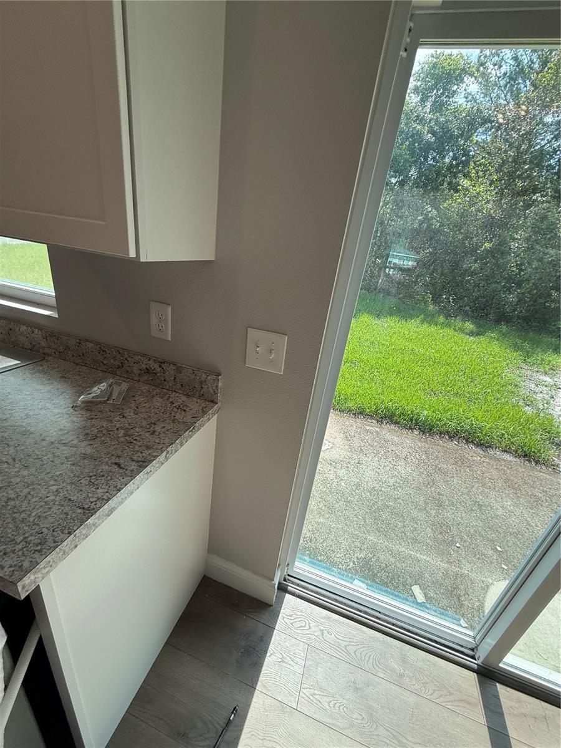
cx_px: 280
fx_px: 303
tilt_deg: -21.7
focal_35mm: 14
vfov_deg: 102.1
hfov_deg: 85.7
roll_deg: -9.9
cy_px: 374
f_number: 2.2
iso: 64
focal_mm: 2.22
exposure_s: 1/436
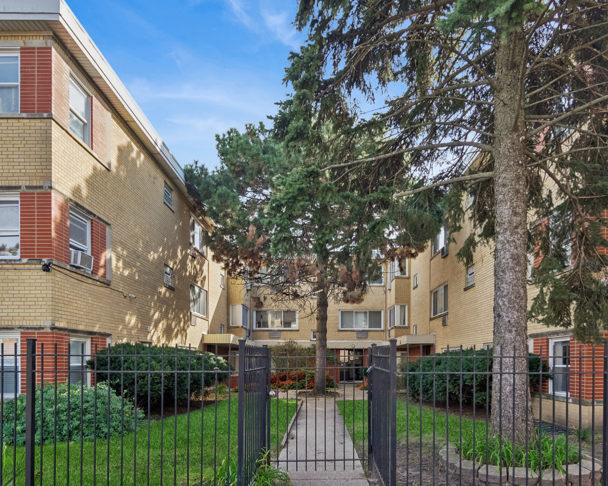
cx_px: 306
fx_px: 378
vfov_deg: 65.5
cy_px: 242
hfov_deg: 77.6
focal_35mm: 21
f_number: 8
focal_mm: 12
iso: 400
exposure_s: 1/250
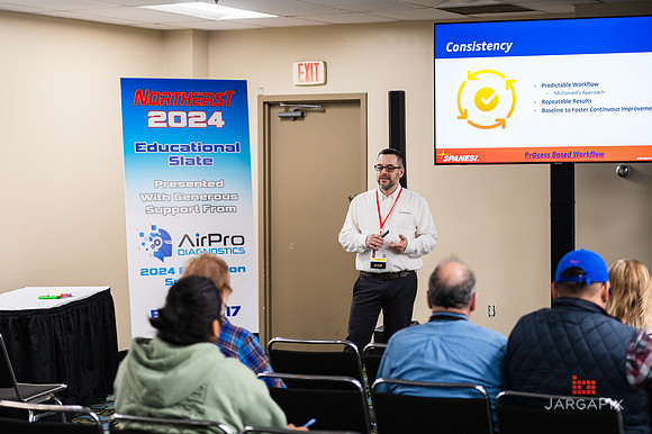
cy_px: 207
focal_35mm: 89
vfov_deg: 15.4
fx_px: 1607
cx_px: 311
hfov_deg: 22.9
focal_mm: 82
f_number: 3.2
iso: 1250
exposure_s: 1/200
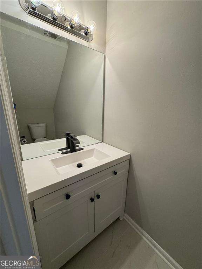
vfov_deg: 102.1
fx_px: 109
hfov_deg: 85.7
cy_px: 134
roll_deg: -0.5
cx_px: 101
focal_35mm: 14
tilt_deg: -14.6
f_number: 2.2
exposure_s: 1/120
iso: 250
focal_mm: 2.22
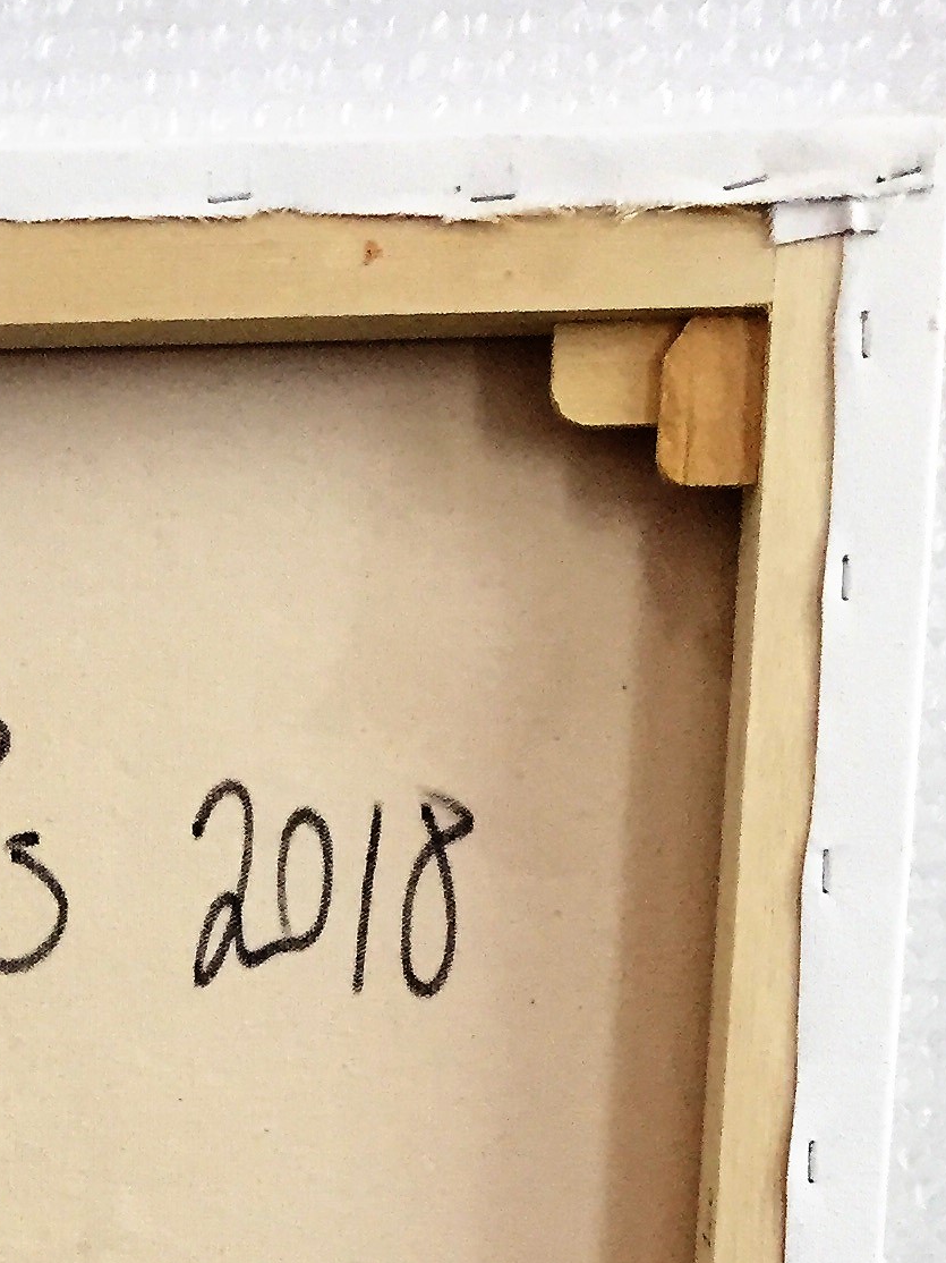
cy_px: 1800
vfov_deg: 20.3
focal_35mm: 85
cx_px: -298
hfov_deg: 16.4
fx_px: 3098
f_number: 2.2
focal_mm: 4.15
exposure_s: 1/30
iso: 100
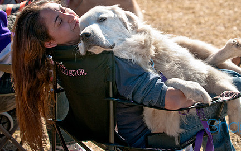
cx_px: 134
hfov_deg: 12.8
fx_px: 1077
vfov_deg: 8.0
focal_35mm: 164
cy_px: 47
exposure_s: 1/640
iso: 200
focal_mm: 80
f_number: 5
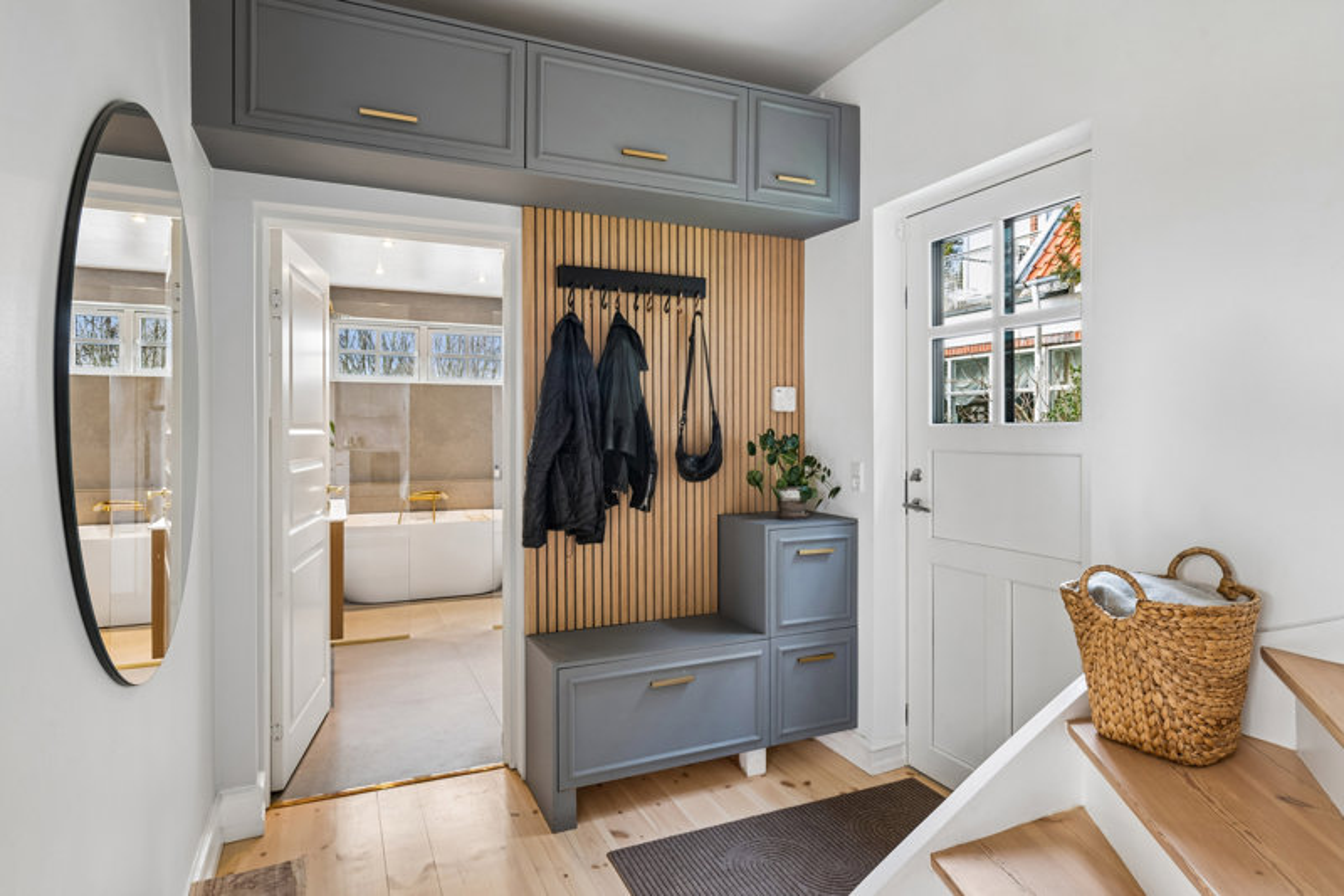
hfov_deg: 84.0
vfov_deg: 61.9
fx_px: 746
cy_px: 448
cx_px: 672
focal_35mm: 20
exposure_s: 1/1.25
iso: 160
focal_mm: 20
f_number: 9
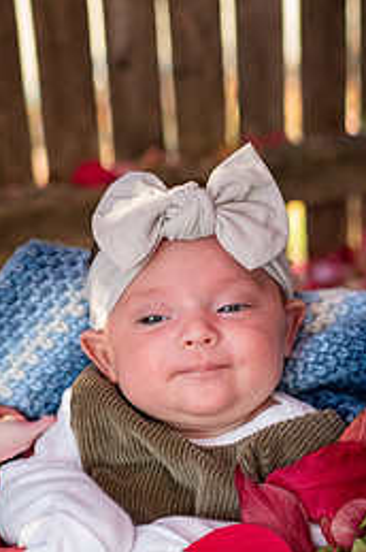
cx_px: 161
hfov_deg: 15.7
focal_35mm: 87
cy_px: 373
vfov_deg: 23.3
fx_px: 1330
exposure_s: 1/1600
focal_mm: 50
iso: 3200
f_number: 3.2
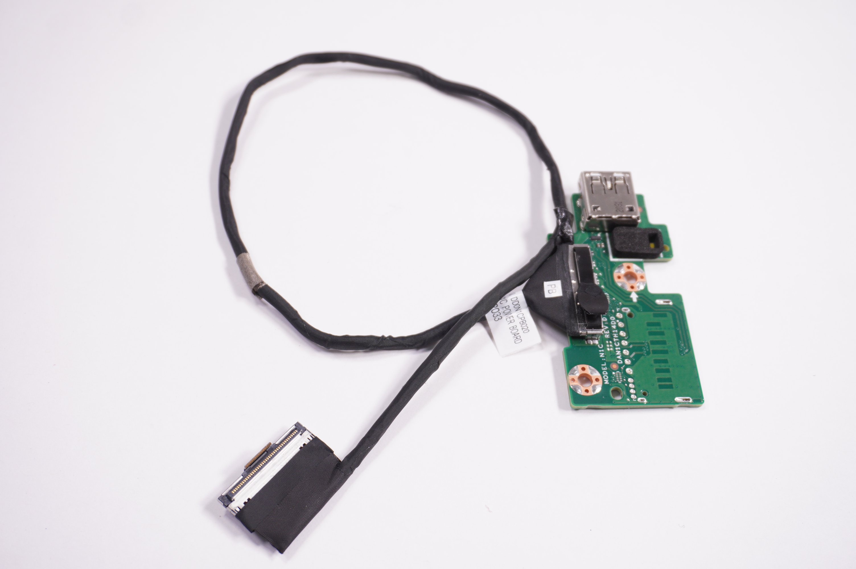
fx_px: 1105
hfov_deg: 42.4
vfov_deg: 28.9
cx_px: 428
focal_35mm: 46
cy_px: 284
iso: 200
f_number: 5.6
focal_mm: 31
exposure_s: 1/125
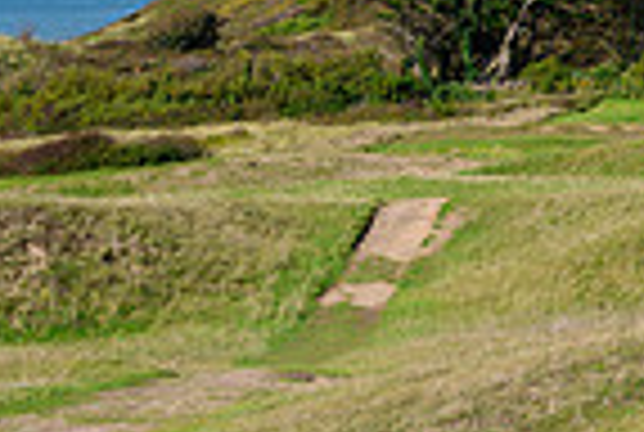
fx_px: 5073
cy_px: -407
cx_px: 1189
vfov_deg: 4.8
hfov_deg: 7.1
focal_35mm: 283
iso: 125
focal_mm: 70
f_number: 5.6
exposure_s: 1/1000
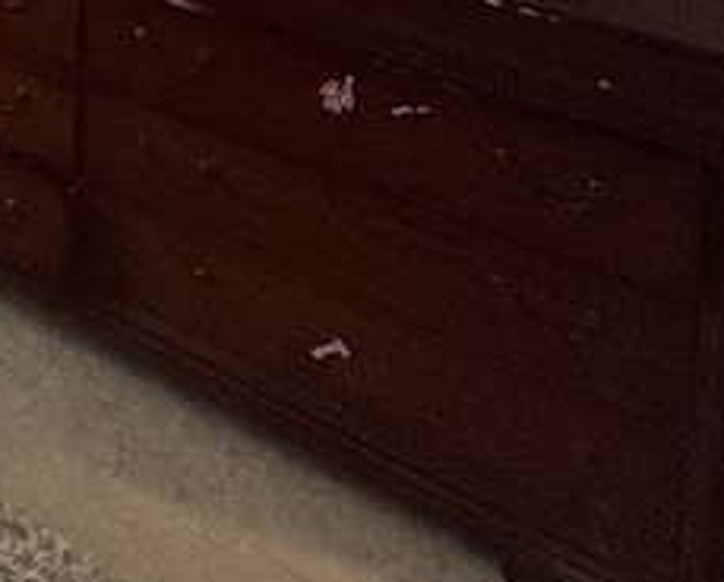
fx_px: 1309
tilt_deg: -5.6
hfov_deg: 18.0
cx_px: -797
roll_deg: +0.7
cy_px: -459
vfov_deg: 19.2
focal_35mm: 61
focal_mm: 2.22
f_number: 2.2
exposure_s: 1/120
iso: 320
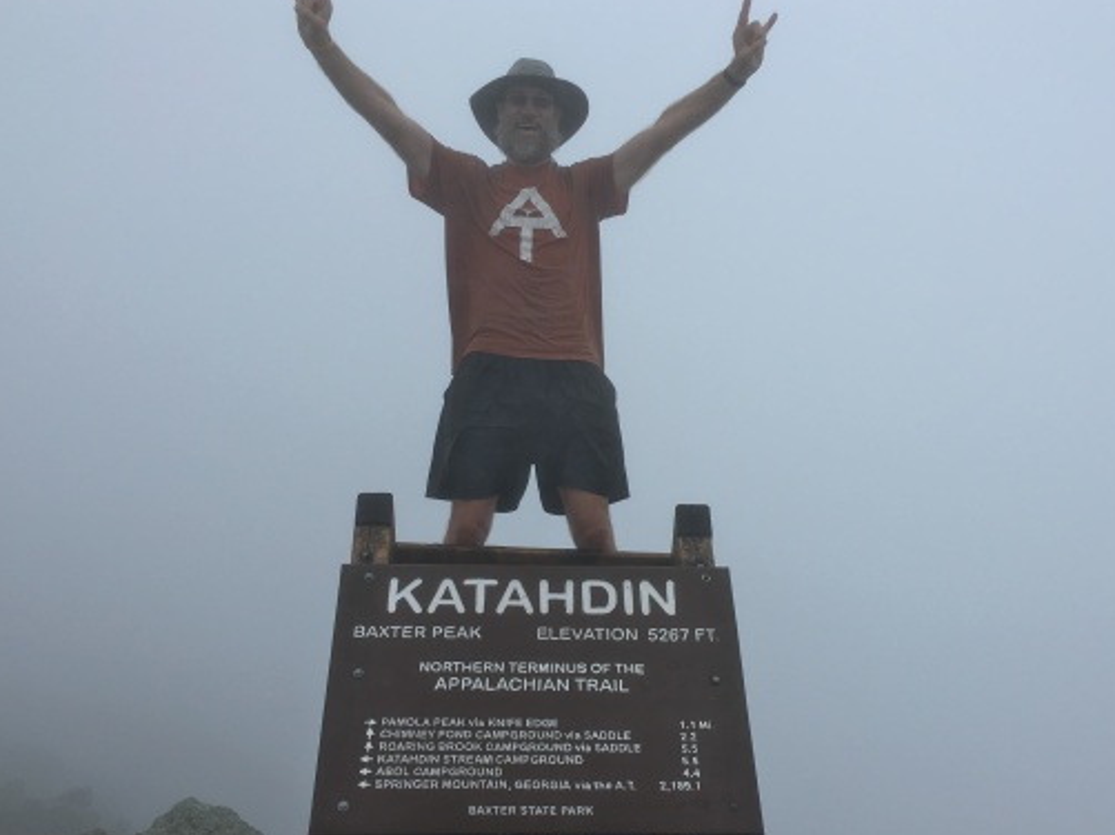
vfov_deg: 38.5
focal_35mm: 37
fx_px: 1191
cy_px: 486
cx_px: 595
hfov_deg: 50.1
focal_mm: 4.15
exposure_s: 1/732
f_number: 2.2
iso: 25
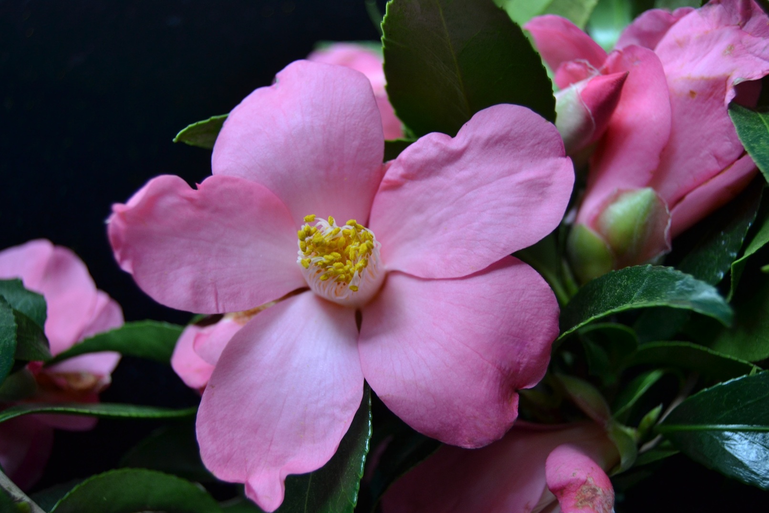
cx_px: 384
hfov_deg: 49.5
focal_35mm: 39
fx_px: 833
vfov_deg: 34.2
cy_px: 256
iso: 400
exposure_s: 1/50
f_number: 4
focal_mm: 26
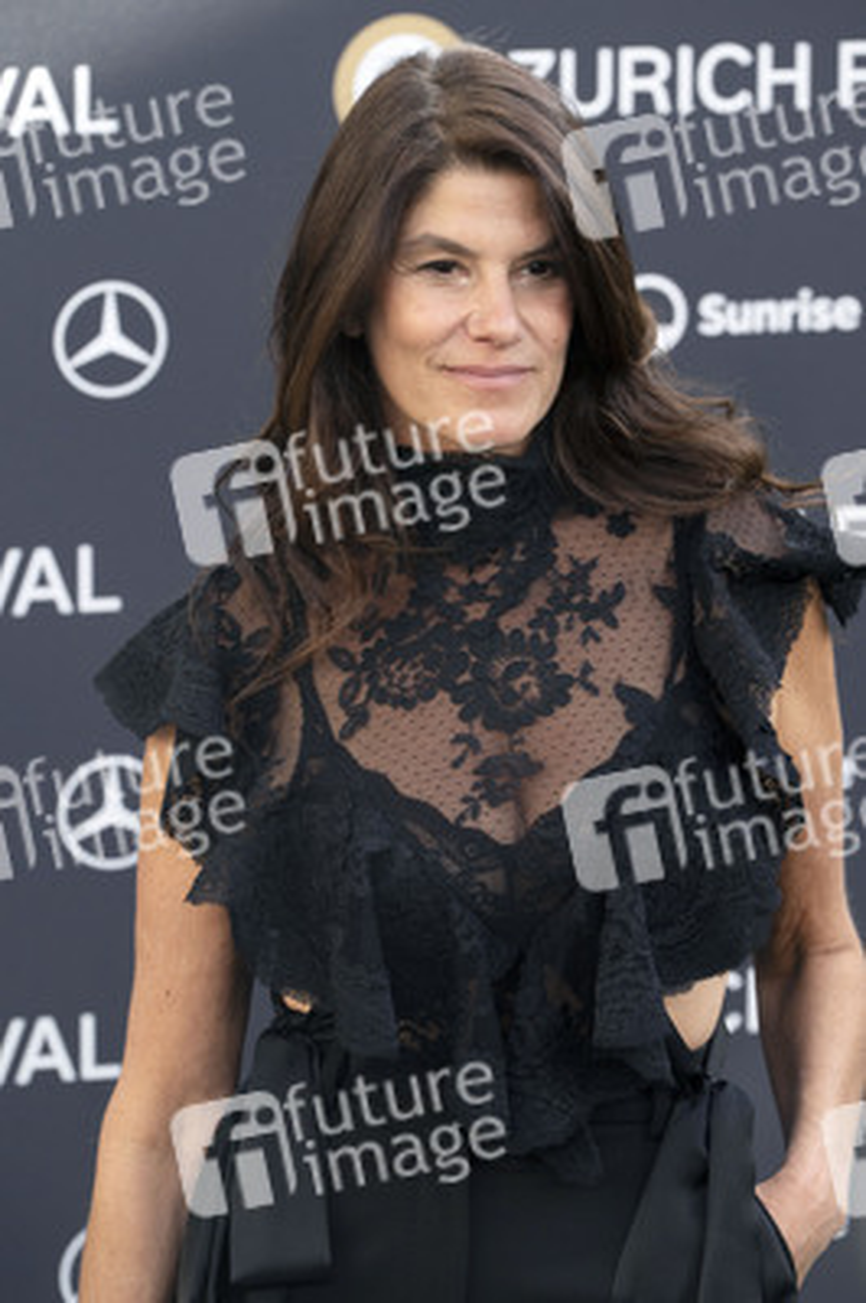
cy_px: 652
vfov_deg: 10.3
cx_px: 433
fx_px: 7229
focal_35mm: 200
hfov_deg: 6.9
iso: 800
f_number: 6.3
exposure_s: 1/640
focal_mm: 200
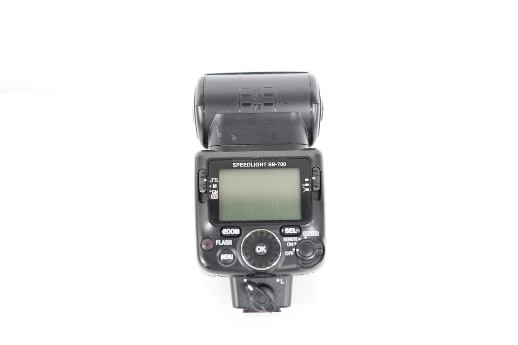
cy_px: 172
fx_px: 503
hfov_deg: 54.5
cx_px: 259
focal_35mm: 35
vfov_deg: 37.8
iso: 1000
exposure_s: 1/40
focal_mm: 35
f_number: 2.8
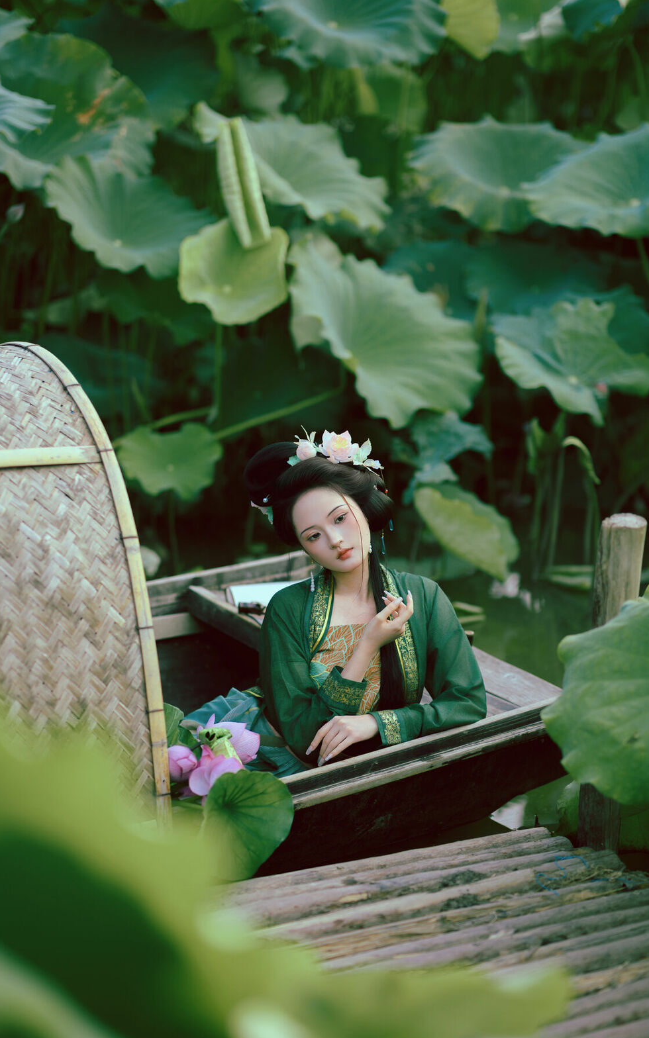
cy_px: 521
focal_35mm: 87
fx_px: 2462
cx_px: 324
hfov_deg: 15.0
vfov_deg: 23.8
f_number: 1.8
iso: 100
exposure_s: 1/1000
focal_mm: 85
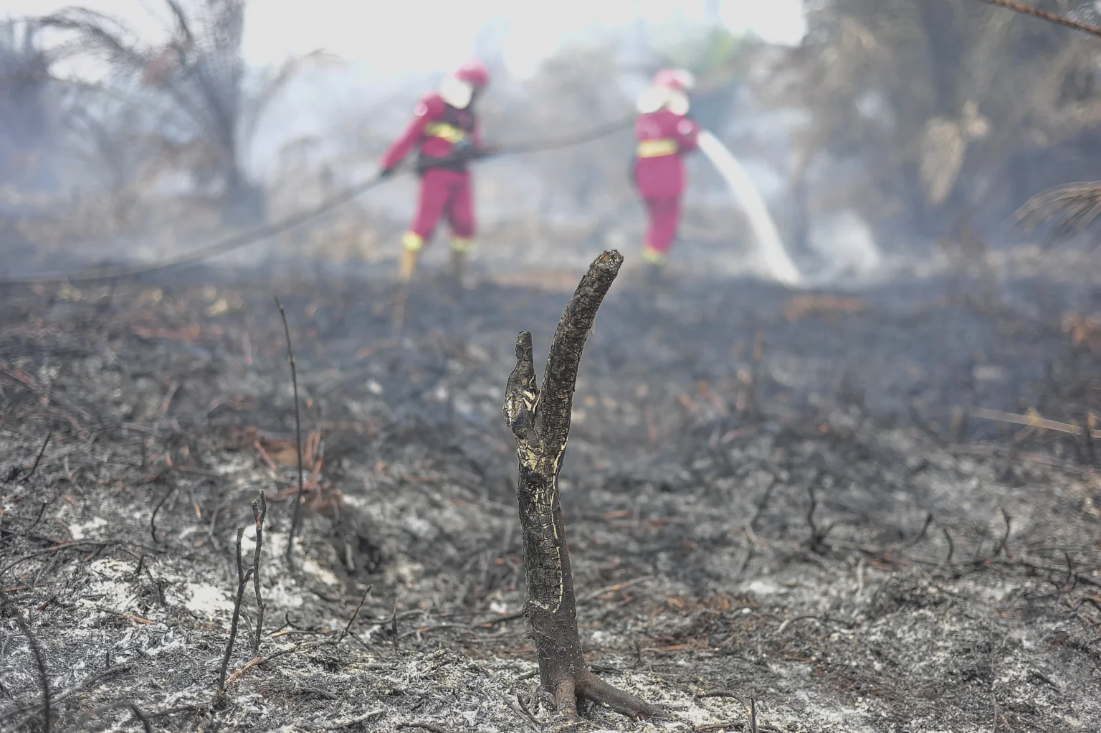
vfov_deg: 27.0
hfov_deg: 39.6
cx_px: 550
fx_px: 1528
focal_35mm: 50
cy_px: 366
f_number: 2.5
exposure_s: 1/1250
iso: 200
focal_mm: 50
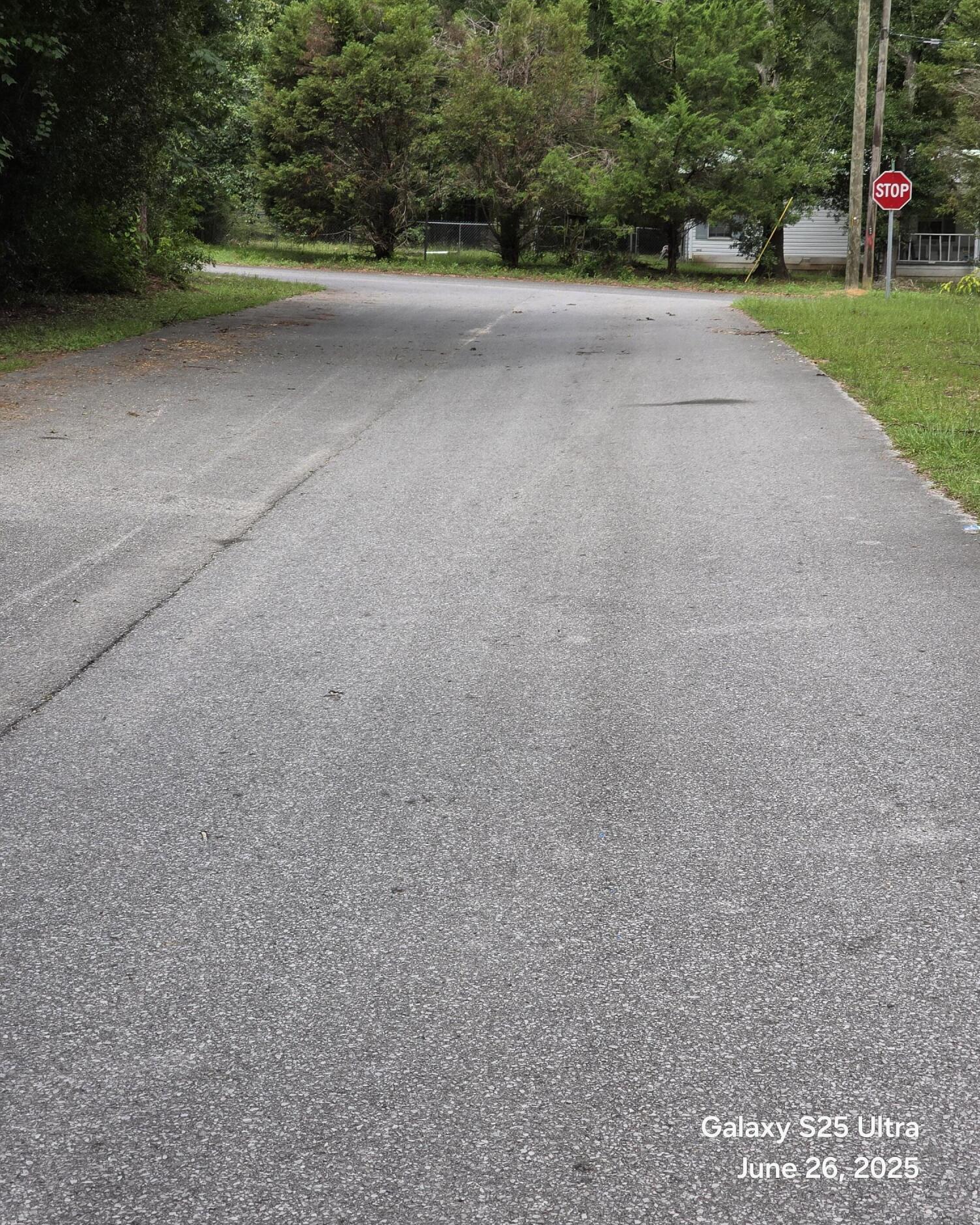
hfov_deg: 21.3
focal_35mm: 72
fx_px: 2610
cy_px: 591
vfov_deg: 26.4
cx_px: 490
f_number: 2.4
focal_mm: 7.9
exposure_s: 1/1205
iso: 50
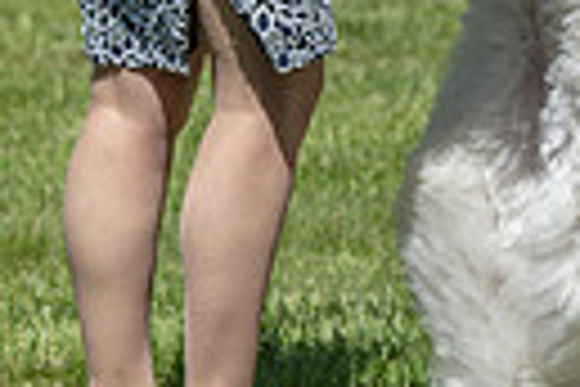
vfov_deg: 2.9
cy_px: -106
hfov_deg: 4.4
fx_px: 7604
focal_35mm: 472
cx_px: 656
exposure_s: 1/640
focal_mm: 105
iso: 100
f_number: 5
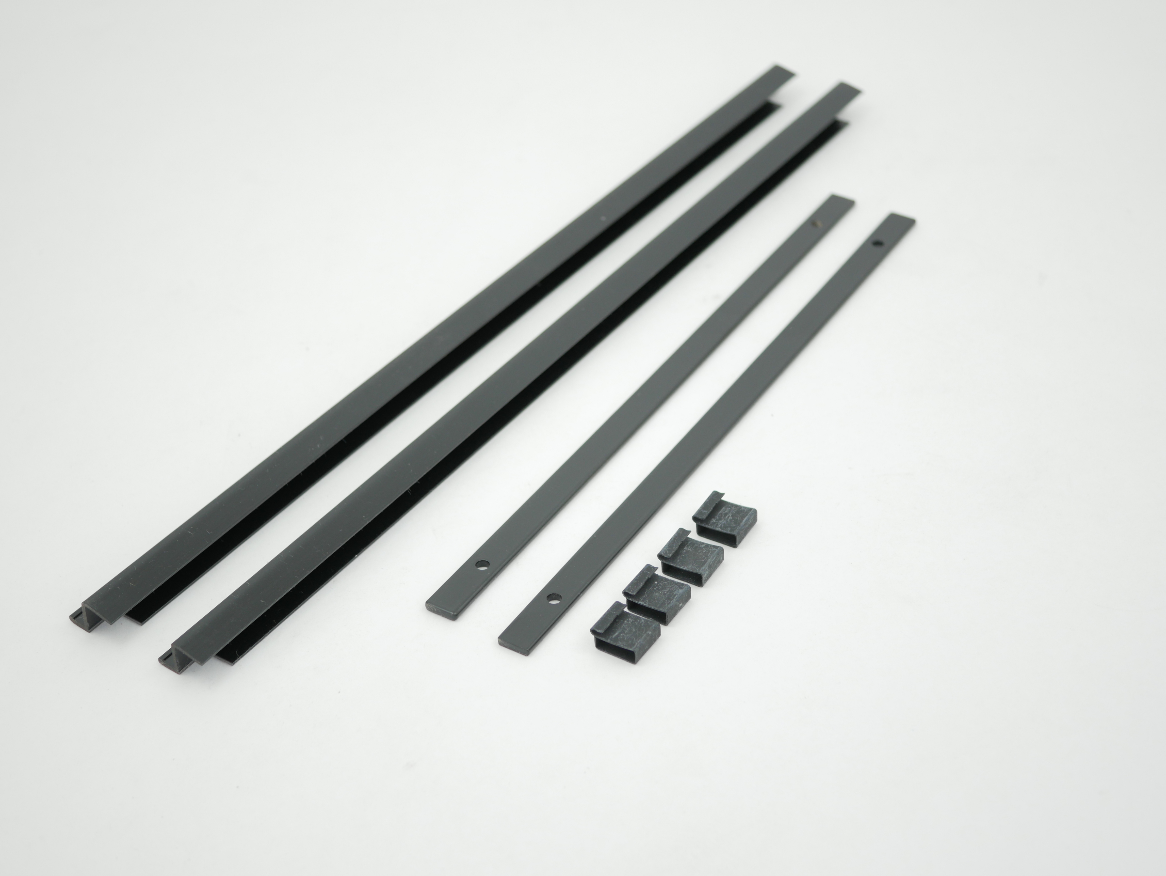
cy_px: 438
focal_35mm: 60
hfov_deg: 32.2
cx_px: 583
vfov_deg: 24.4
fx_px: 2022
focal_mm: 30
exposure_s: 1/125
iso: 200
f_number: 2.8
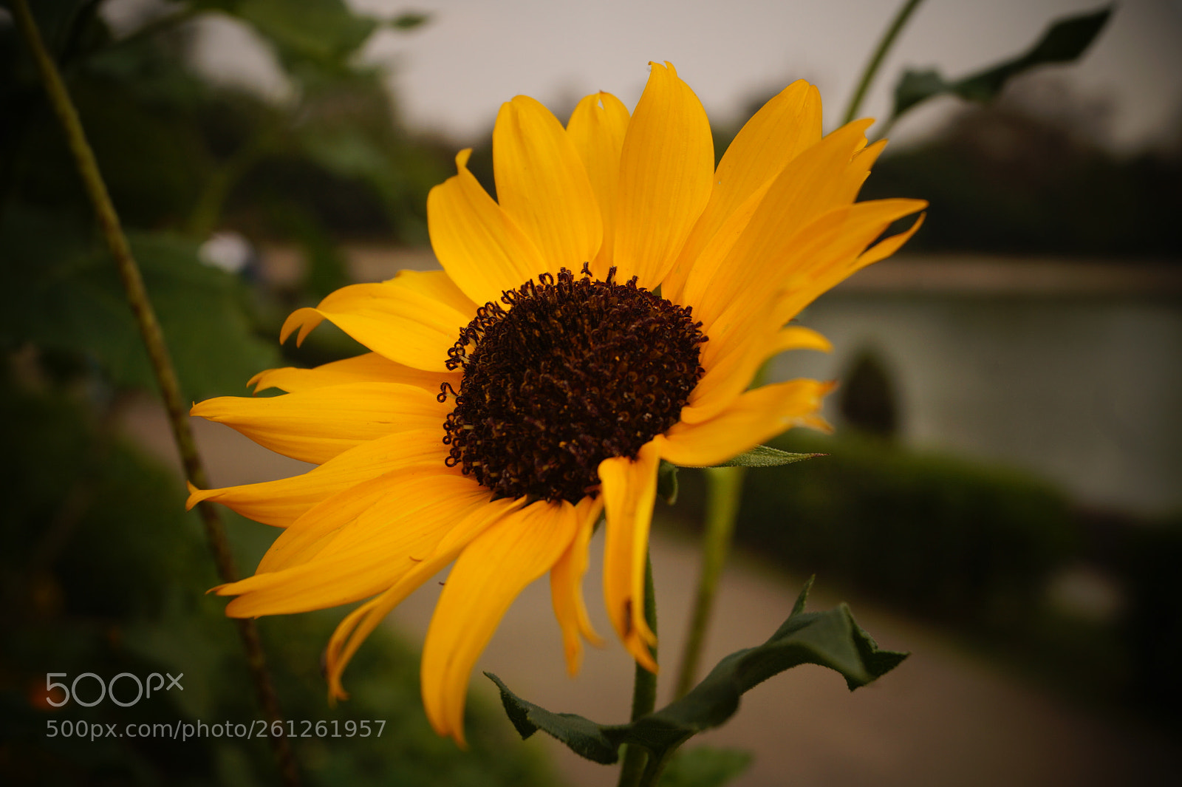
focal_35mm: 45
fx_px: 1477
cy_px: 394
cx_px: 591
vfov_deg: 29.8
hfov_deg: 43.6
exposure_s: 1/320
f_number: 9
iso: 100
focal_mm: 30
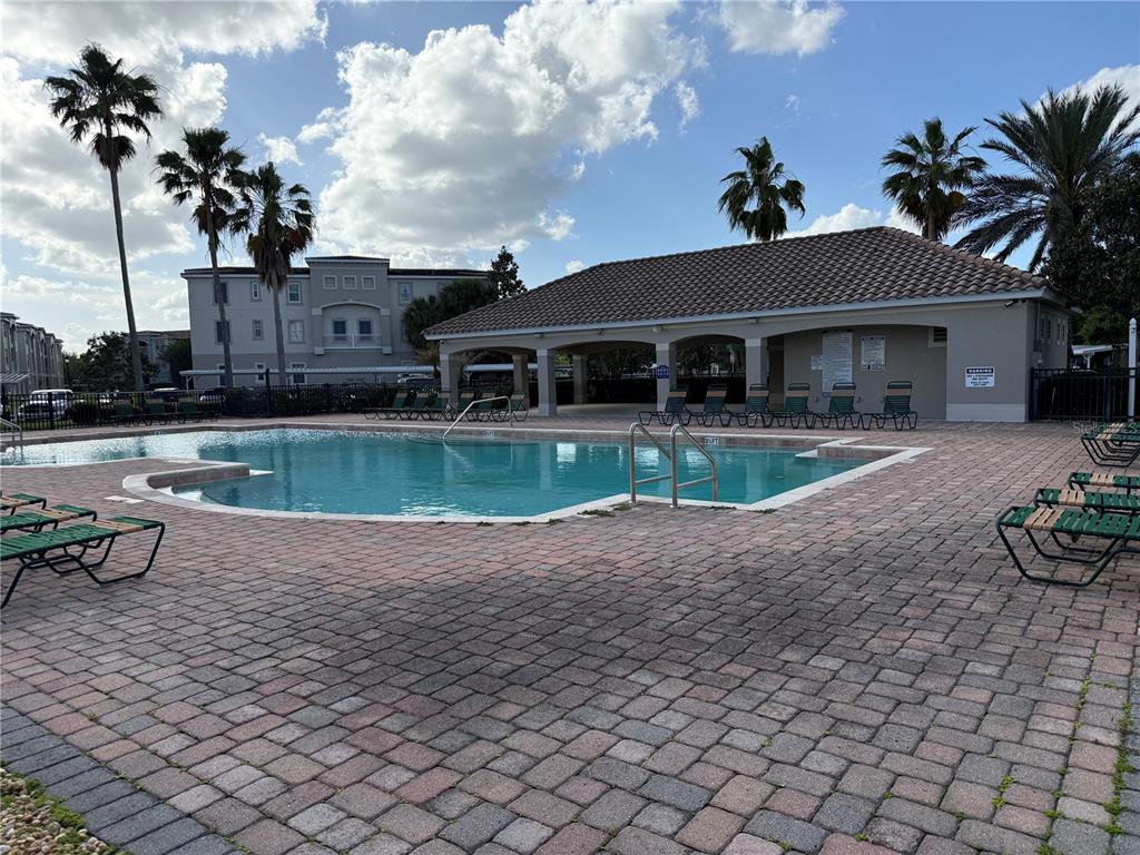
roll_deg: +1.4
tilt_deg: -3.6
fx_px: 790
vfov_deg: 56.8
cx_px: 570
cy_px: 428
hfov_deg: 71.6
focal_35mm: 24
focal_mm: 6.76
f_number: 1.78
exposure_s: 1/6711
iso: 100
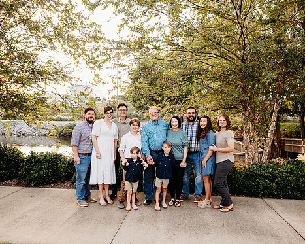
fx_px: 253
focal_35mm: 28
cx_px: 159
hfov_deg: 62.2
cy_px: 126
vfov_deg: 51.5
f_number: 3.2
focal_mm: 24
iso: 320
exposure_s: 1/200
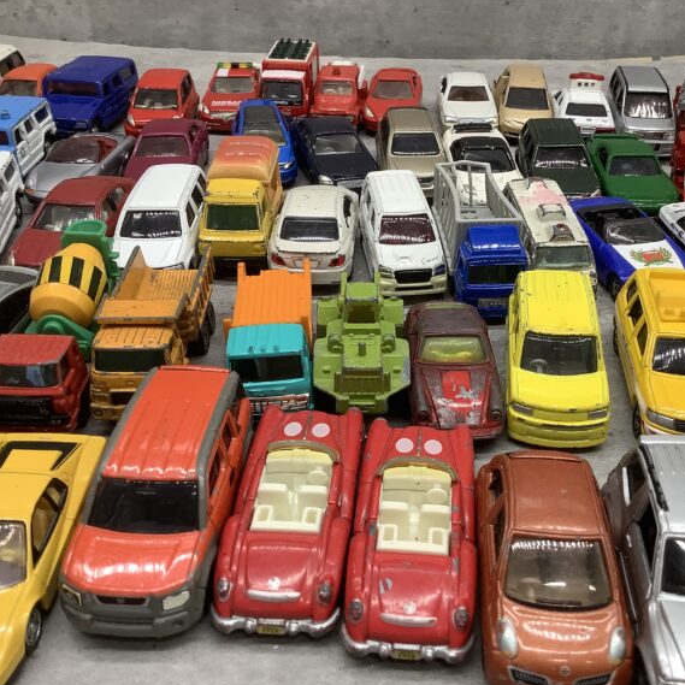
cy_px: 343
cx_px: 403
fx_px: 828
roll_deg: +0.1
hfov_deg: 44.7
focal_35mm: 37
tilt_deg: -31.7
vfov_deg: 44.9
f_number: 2.4
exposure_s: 1/100
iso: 64
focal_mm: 3.3
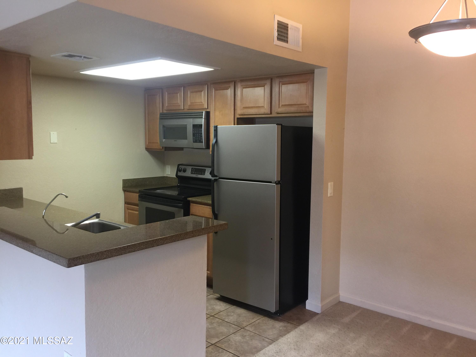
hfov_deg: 61.7
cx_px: 238
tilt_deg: -4.6
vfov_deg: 48.2
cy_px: 178
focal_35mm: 29
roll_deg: -1.0
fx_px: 399
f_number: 2.2
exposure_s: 1/15
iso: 50
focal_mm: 4.15
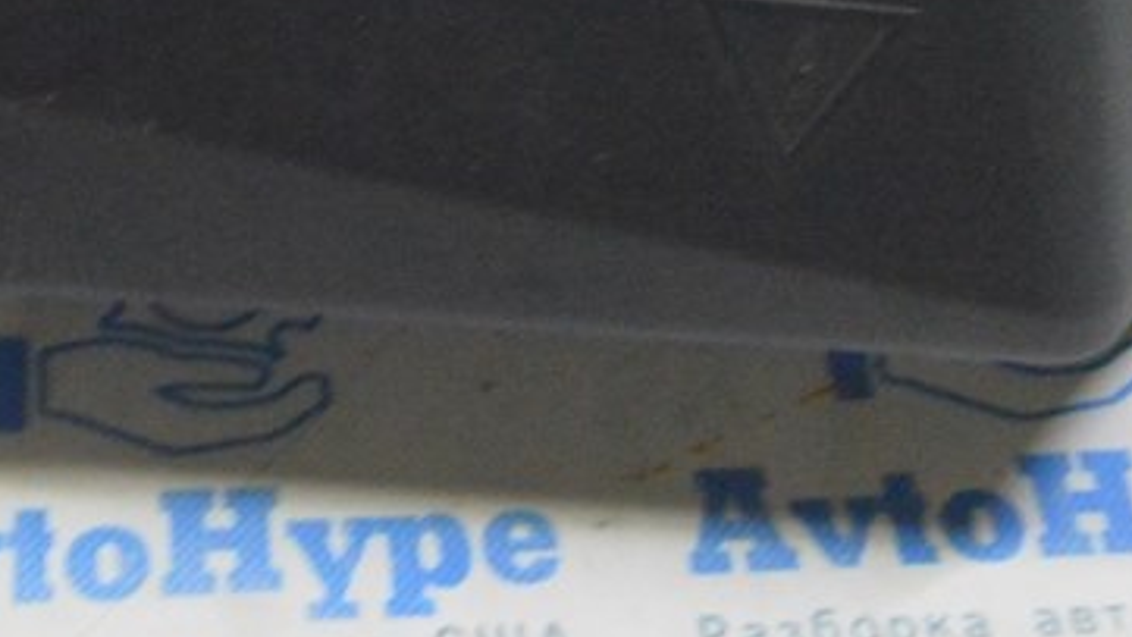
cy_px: -372
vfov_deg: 11.3
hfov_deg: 20.8
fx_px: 3076
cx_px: 373
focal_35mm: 102
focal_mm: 23
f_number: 20
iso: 6400
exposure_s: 1/20
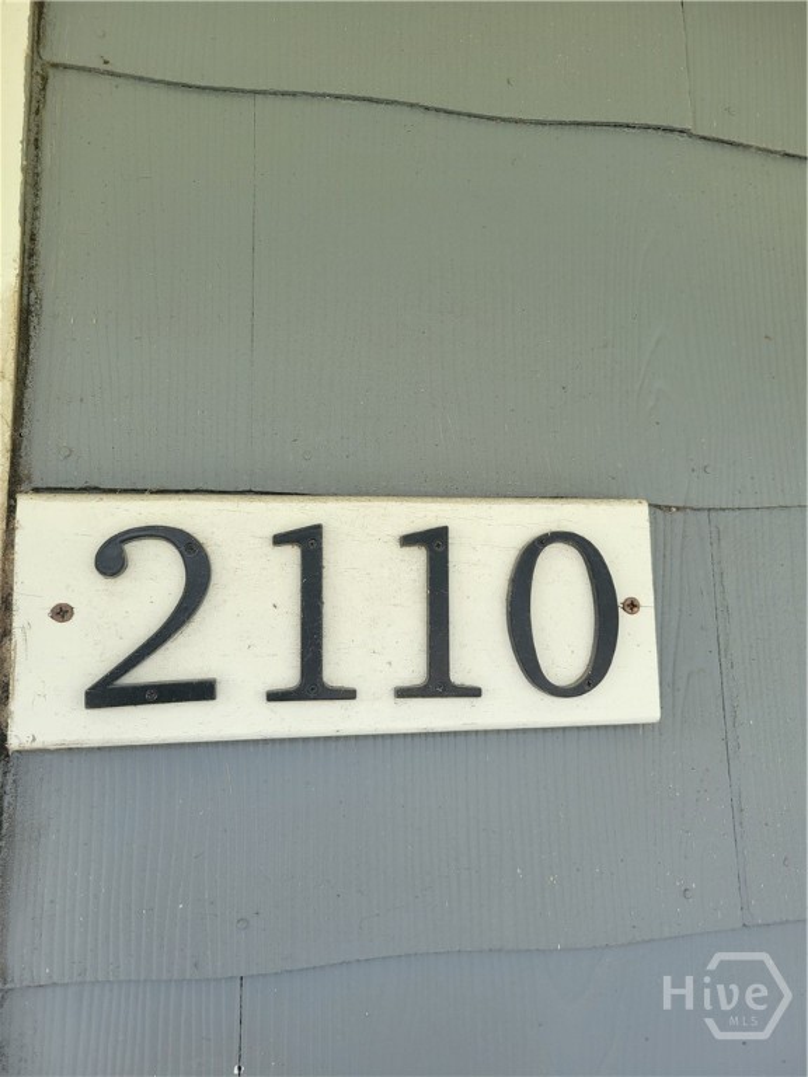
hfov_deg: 53.1
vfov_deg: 67.3
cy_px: 538
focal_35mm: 26
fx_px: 809
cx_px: 404
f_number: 1.8
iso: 40
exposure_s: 1/251
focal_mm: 5.4
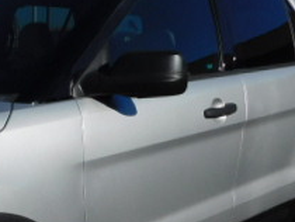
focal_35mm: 70
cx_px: -42
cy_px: 228
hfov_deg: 25.4
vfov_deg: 20.3
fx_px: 597
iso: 125
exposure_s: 1/1000
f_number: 6
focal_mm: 4
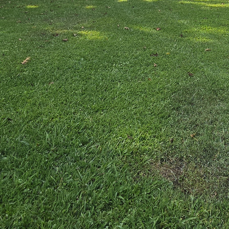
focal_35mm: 43
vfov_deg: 34.2
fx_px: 322
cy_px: -20
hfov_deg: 36.4
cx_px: 213
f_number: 1.9
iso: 32
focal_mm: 2.2
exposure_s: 1/876
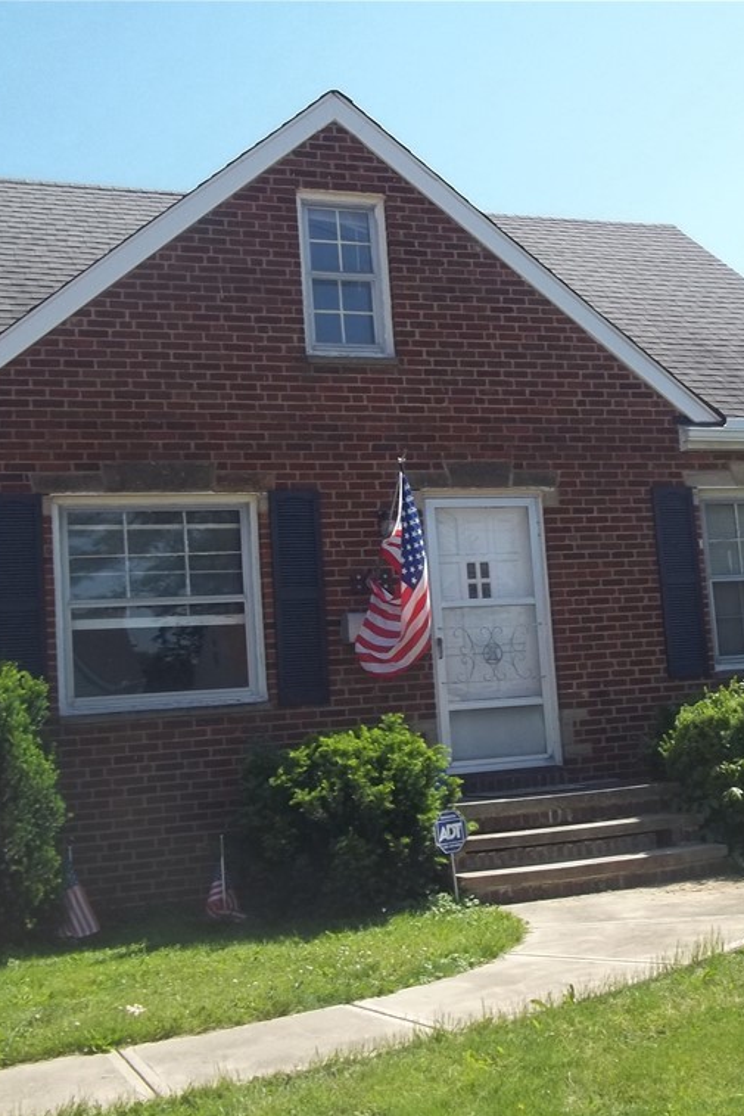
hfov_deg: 29.6
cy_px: 565
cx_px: 502
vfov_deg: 43.6
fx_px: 1394
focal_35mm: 45
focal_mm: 5.7
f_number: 8.8
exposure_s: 1/100
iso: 64
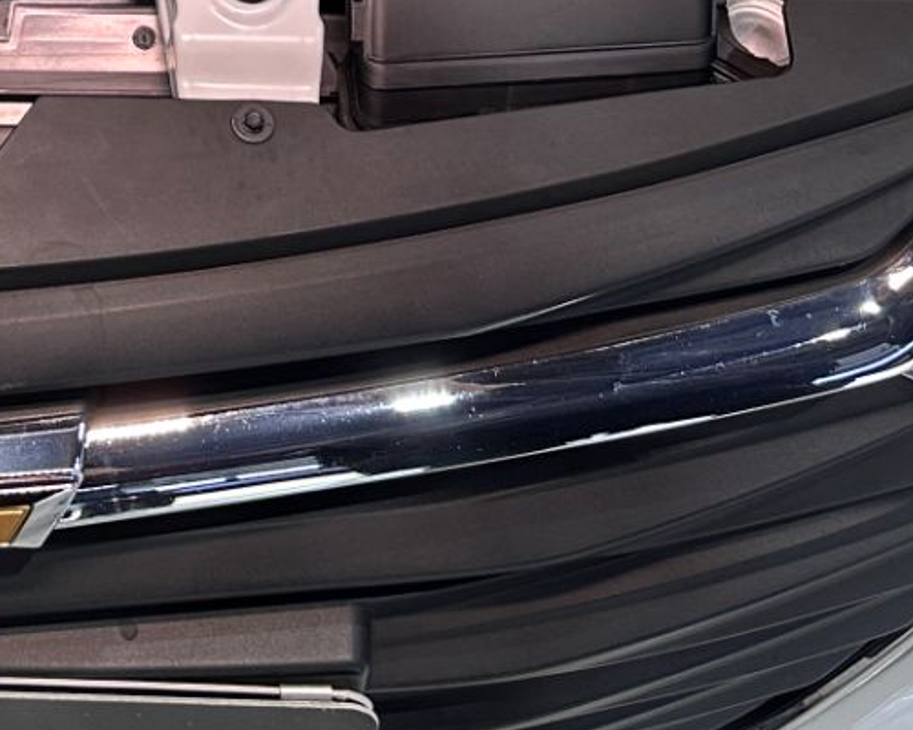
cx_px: -49
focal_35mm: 90
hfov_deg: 20.4
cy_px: -279
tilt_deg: -46.3
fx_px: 2432
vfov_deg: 16.0
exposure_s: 1/120
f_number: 1.78
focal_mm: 6.86
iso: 160
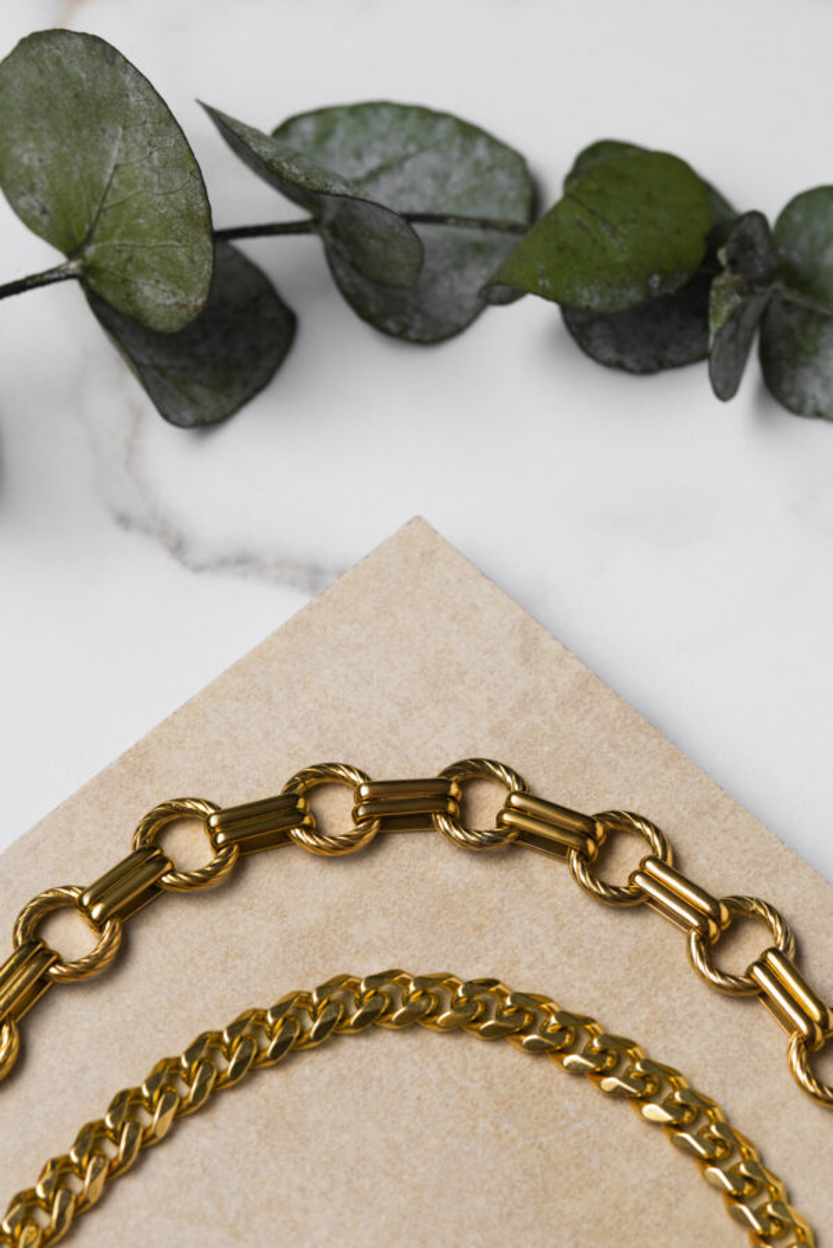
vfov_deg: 19.5
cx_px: 416
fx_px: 3641
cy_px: 624
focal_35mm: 105
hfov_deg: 13.1
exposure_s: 1/125
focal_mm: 105
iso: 400
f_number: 16
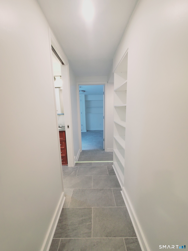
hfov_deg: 89.9
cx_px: 94
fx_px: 94
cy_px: 126
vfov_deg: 106.2
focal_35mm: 13
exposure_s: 1/60
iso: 125
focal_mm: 1.8
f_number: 2.2
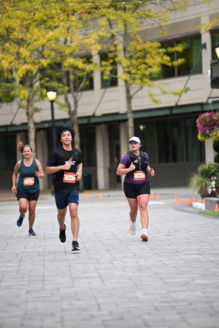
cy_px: 164
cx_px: 110
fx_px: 1833
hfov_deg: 6.8
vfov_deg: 10.2
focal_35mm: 201
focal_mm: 200
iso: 640
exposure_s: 1/2000
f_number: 2.8
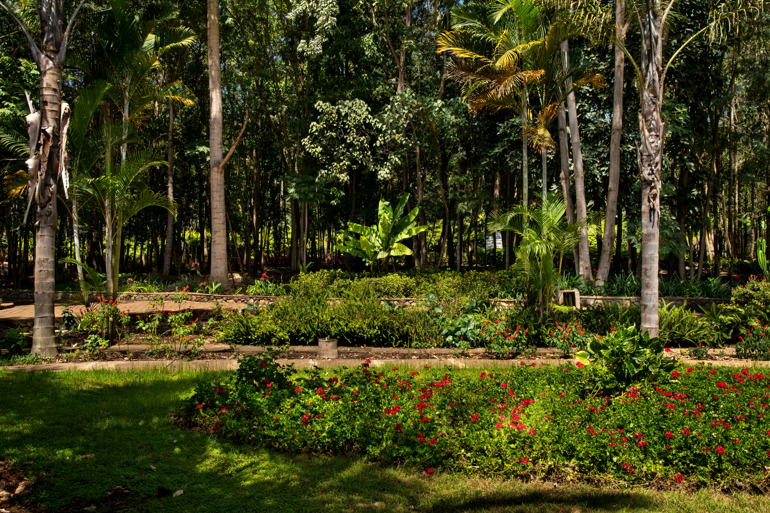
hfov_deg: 54.4
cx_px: 385
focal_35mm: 35
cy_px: 256
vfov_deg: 37.8
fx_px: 749
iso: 200
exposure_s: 1/200
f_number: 13
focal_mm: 35
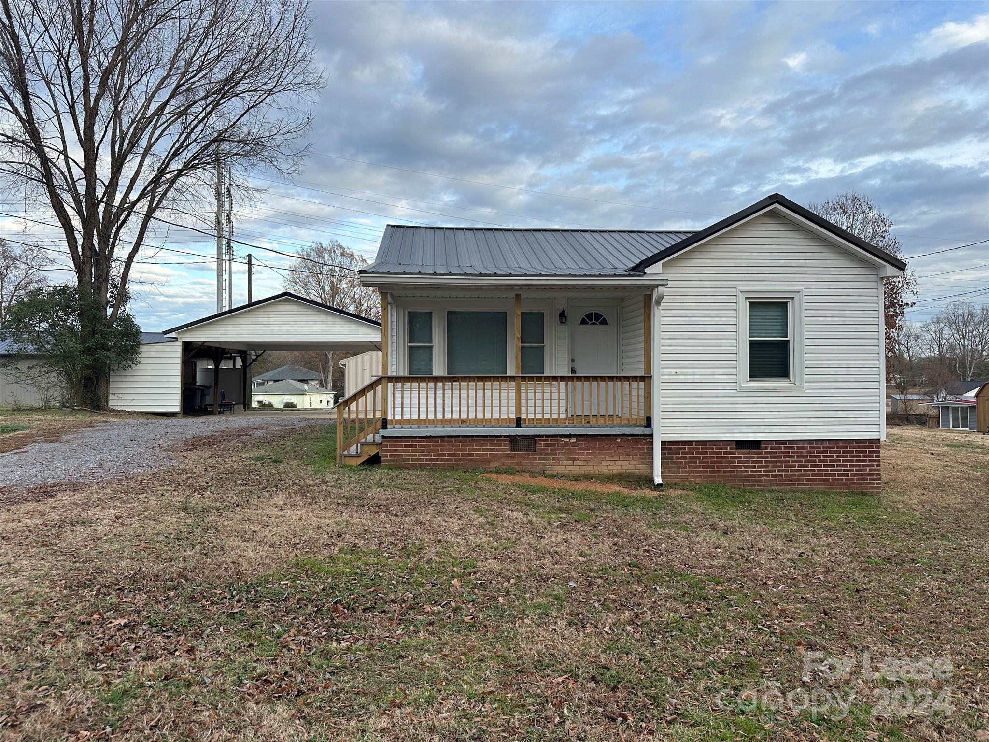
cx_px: 494
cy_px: 371
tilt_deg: +0.7
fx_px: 686
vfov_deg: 56.8
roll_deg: +0.2
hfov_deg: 71.6
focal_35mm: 24
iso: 80
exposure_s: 1/1131
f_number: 1.78
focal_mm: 6.86
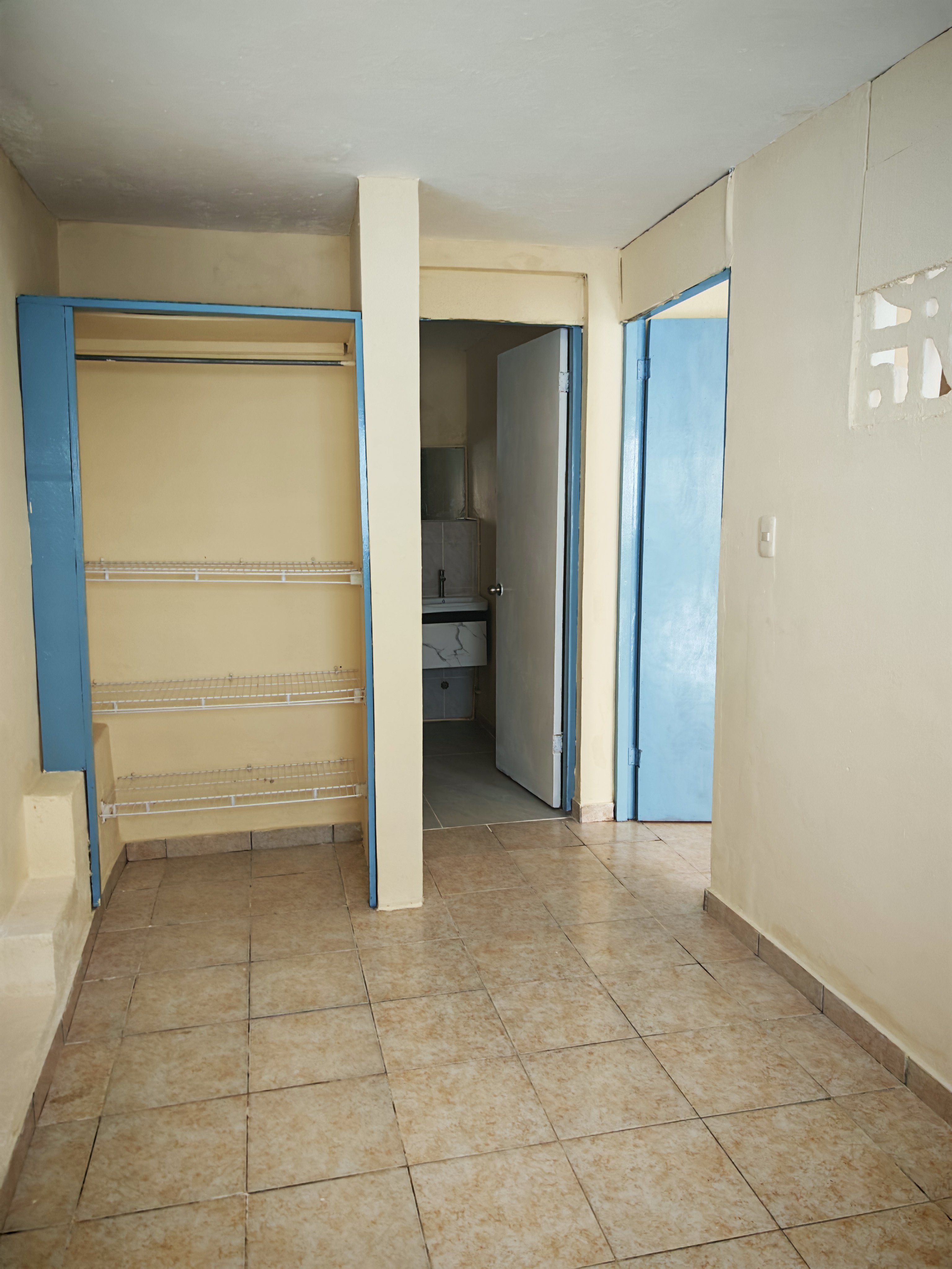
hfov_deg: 56.8
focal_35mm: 24
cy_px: 634
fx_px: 880
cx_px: 476
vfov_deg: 71.6
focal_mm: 6.83
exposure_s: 1/42
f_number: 2
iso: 400
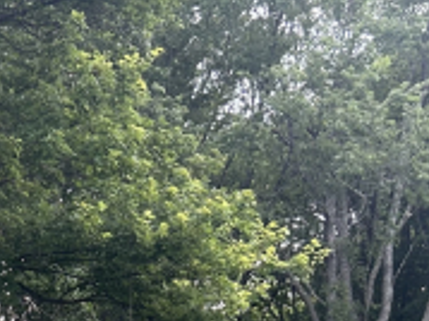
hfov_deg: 19.0
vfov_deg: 13.6
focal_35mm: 97
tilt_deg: -5.5
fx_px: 1201
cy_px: 575
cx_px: -107
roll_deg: +0.5
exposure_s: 1/131
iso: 32
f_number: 1.5
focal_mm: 5.7
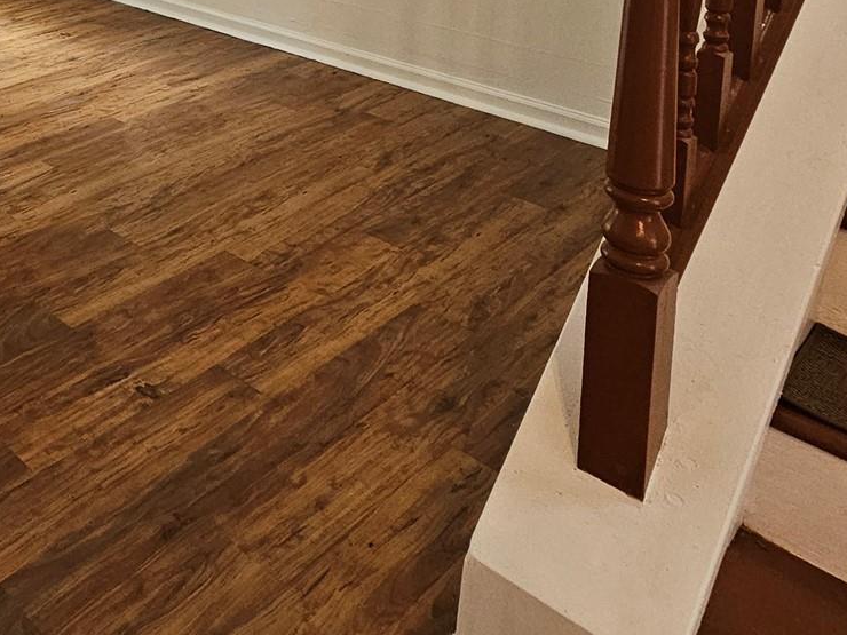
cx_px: -60
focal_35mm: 36
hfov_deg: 42.0
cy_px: -116
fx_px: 881
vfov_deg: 33.0
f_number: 2.2
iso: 250
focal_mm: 2.2
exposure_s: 1/60
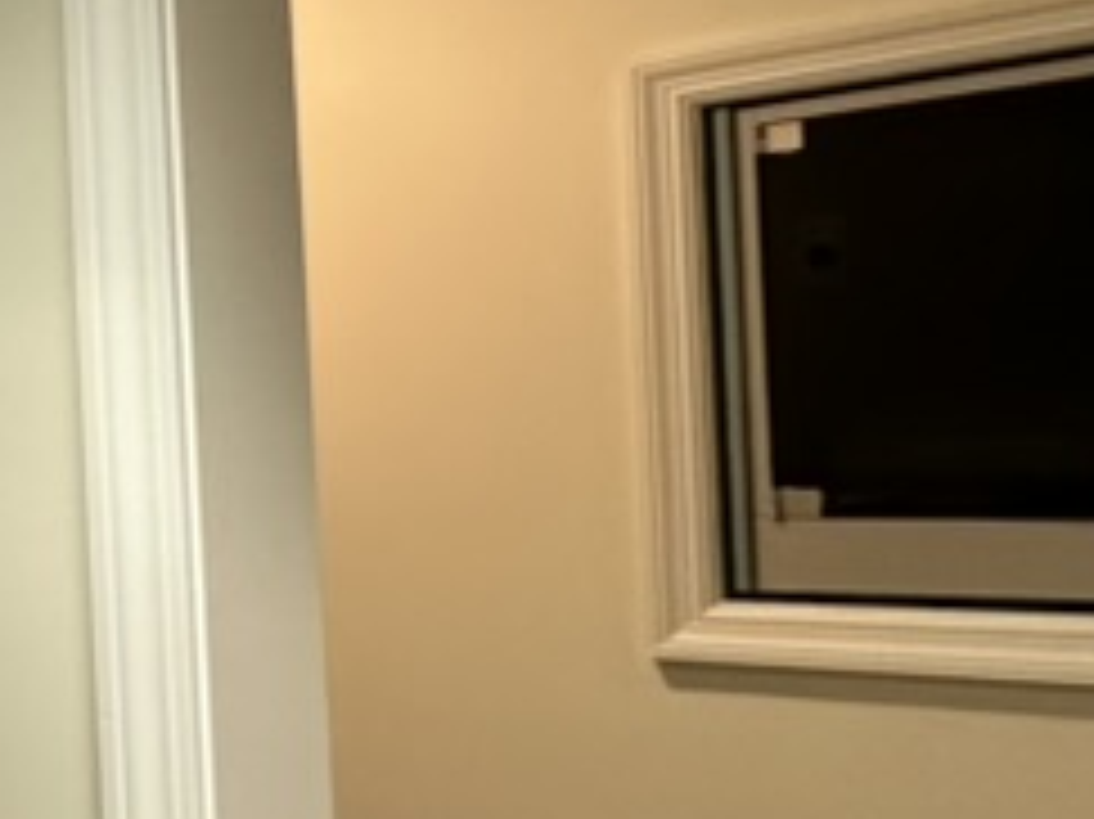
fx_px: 1864
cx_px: -810
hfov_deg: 22.1
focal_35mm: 59
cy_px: 446
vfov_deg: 24.8
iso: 160
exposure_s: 1/60
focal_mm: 2.22
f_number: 2.2
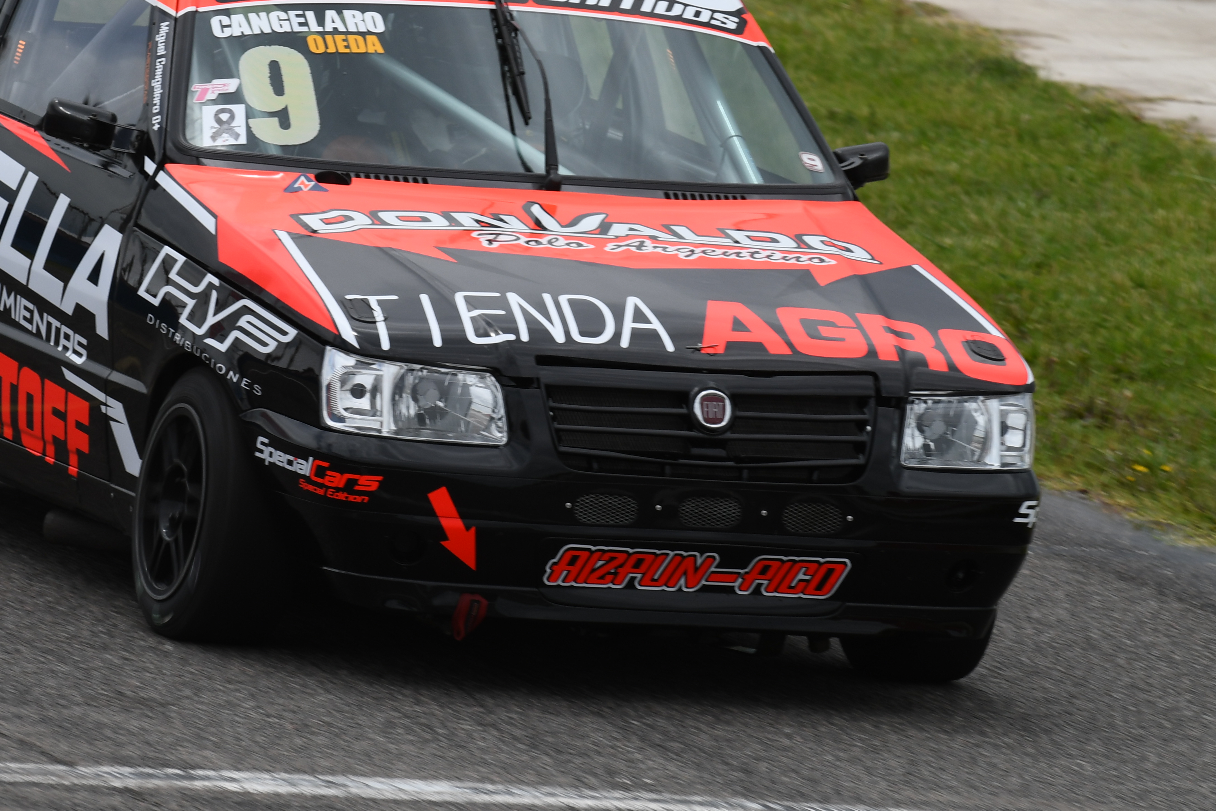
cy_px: 343
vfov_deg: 2.4
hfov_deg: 3.6
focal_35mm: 569
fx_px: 19219
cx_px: 390
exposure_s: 1/800
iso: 200
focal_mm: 240
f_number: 8
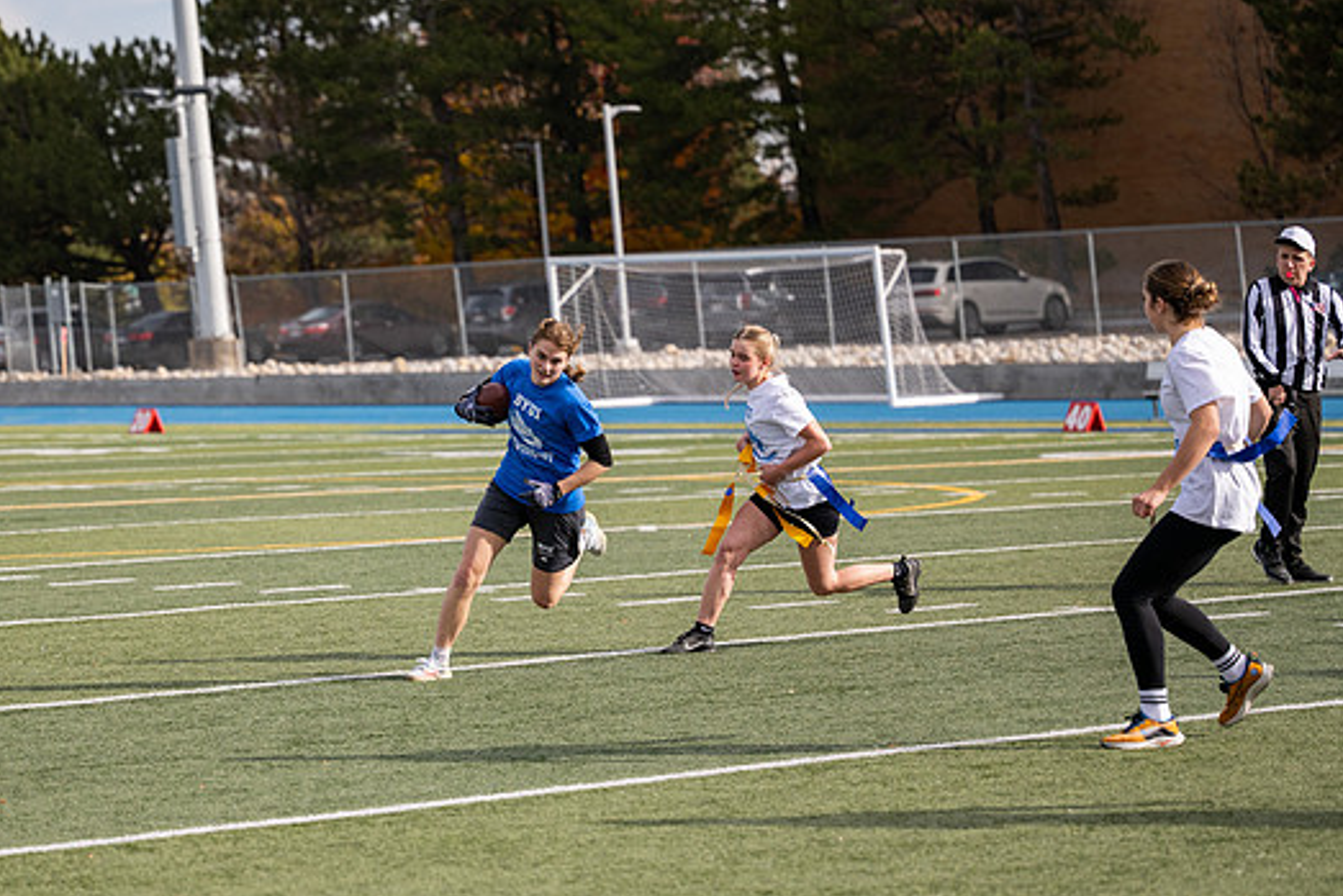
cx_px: 468
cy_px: 547
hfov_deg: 14.5
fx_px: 5261
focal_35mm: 141
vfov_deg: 9.7
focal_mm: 97
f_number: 2.8
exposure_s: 1/4000
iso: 200
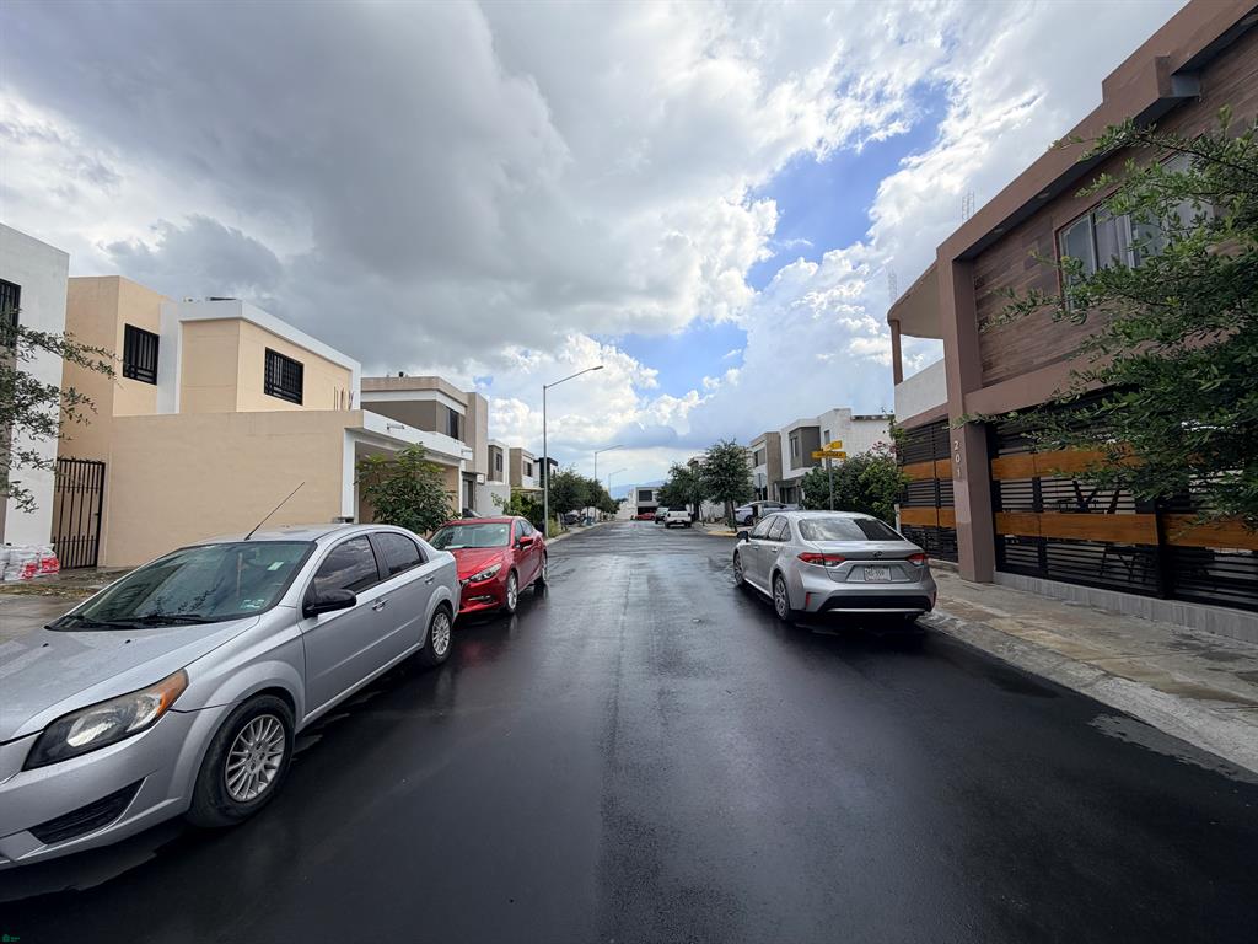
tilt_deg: +4.8
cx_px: 629
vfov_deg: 85.7
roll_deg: +2.1
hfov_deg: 102.1
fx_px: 509
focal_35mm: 14
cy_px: 472
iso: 20
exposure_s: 1/853
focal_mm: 2.22
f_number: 2.2
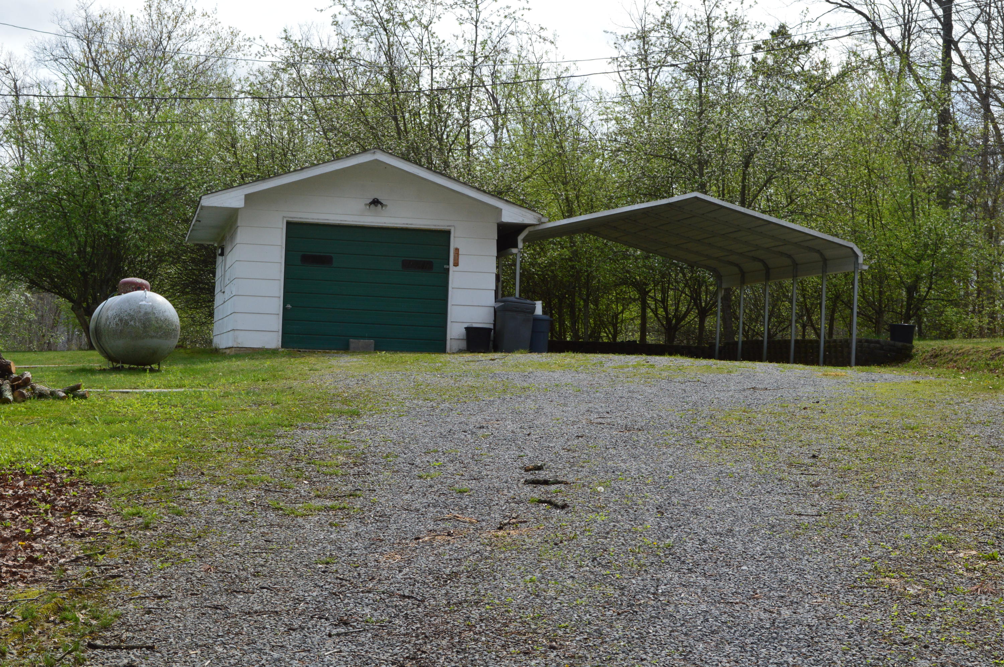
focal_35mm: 60
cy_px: 334
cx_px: 502
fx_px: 1672
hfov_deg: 33.4
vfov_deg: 22.6
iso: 400
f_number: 11
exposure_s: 1/400
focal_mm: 40
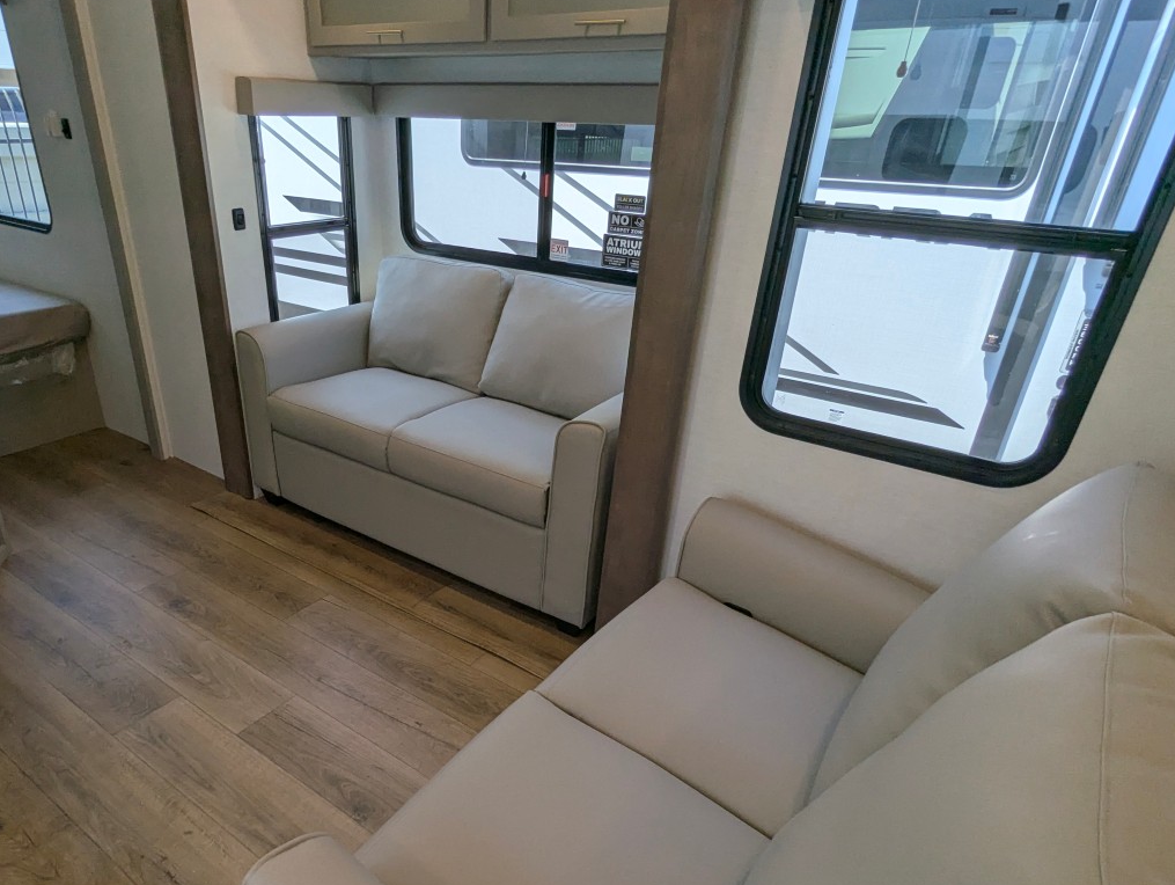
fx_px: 748
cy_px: 544
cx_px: 473
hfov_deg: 75.5
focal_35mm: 22
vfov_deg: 60.5
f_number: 2.2
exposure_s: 1/253
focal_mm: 2.35
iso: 75
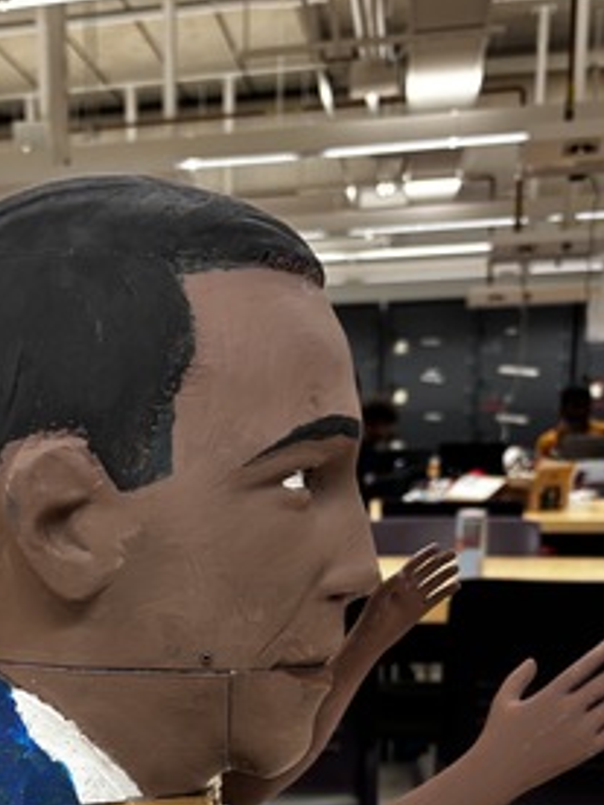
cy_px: 734
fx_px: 1256
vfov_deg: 33.5
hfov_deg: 26.2
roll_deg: +0.6
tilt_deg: -11.8
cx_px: 64
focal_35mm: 54
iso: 100
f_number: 1.6
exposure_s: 1/60
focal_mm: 5.96
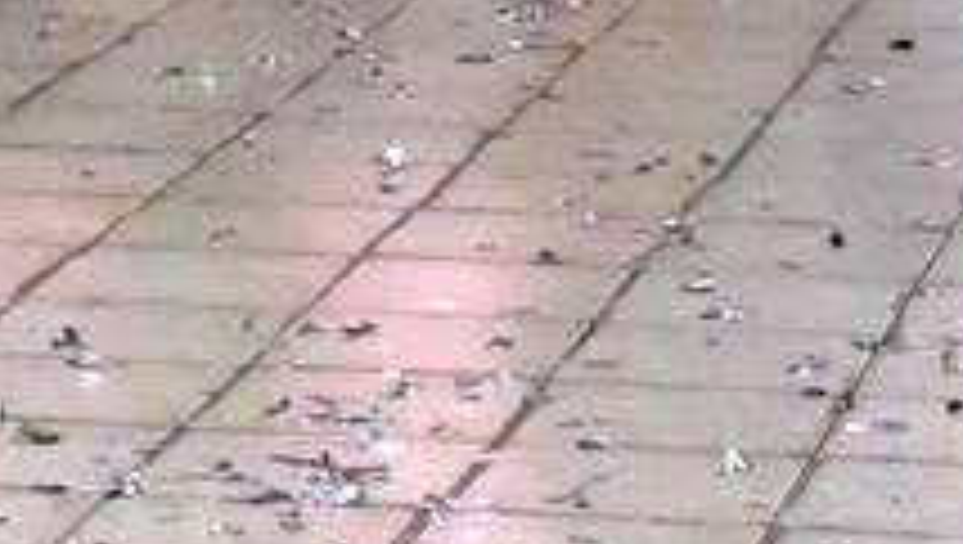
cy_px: -508
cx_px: 562
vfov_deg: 4.6
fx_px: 6750
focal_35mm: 264
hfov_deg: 8.2
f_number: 4
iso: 8000
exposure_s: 1/100
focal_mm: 30
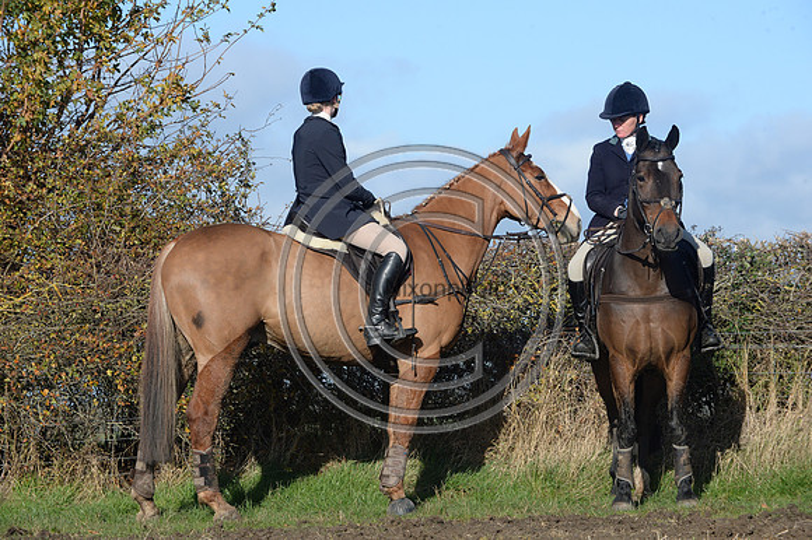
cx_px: 406
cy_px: 270
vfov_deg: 8.6
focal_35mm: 160
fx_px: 3607
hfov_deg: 12.8
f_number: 10
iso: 800
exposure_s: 1/1000
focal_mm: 160
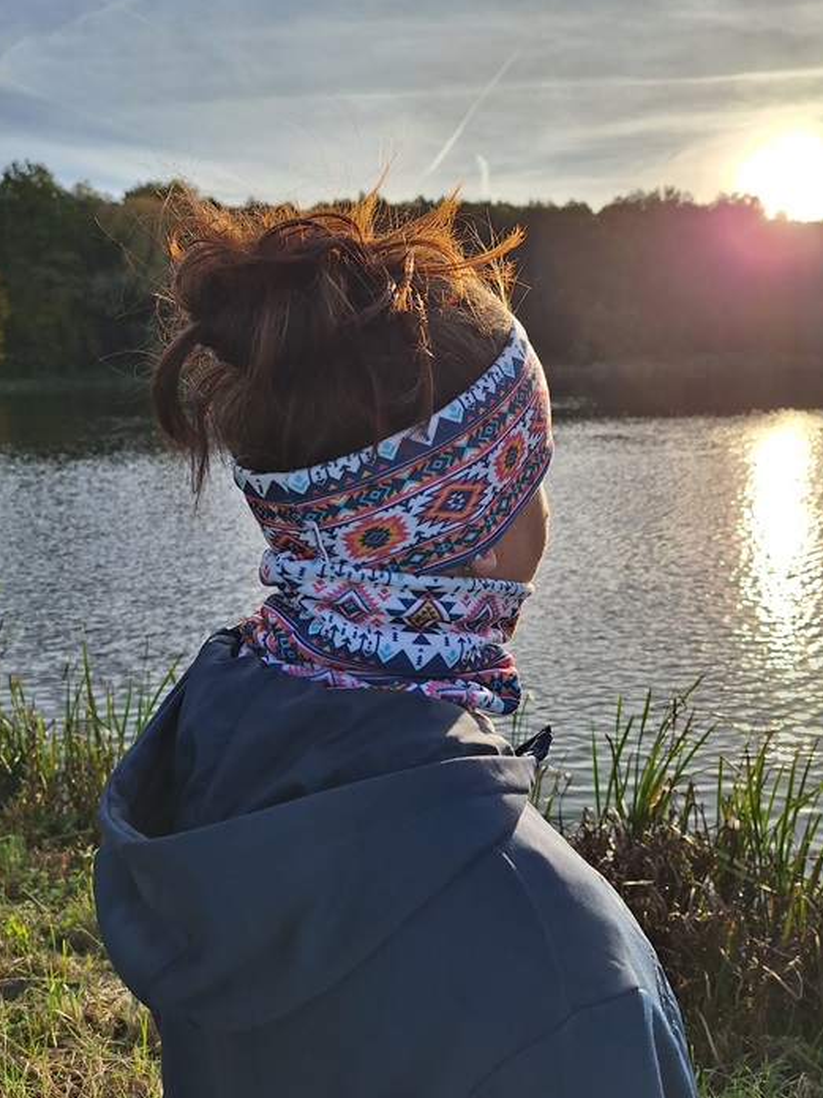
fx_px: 856
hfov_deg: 51.3
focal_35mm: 27
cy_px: 504
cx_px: 393
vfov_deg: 65.2
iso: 40
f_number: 1.8
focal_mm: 5.54
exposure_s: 1/1776
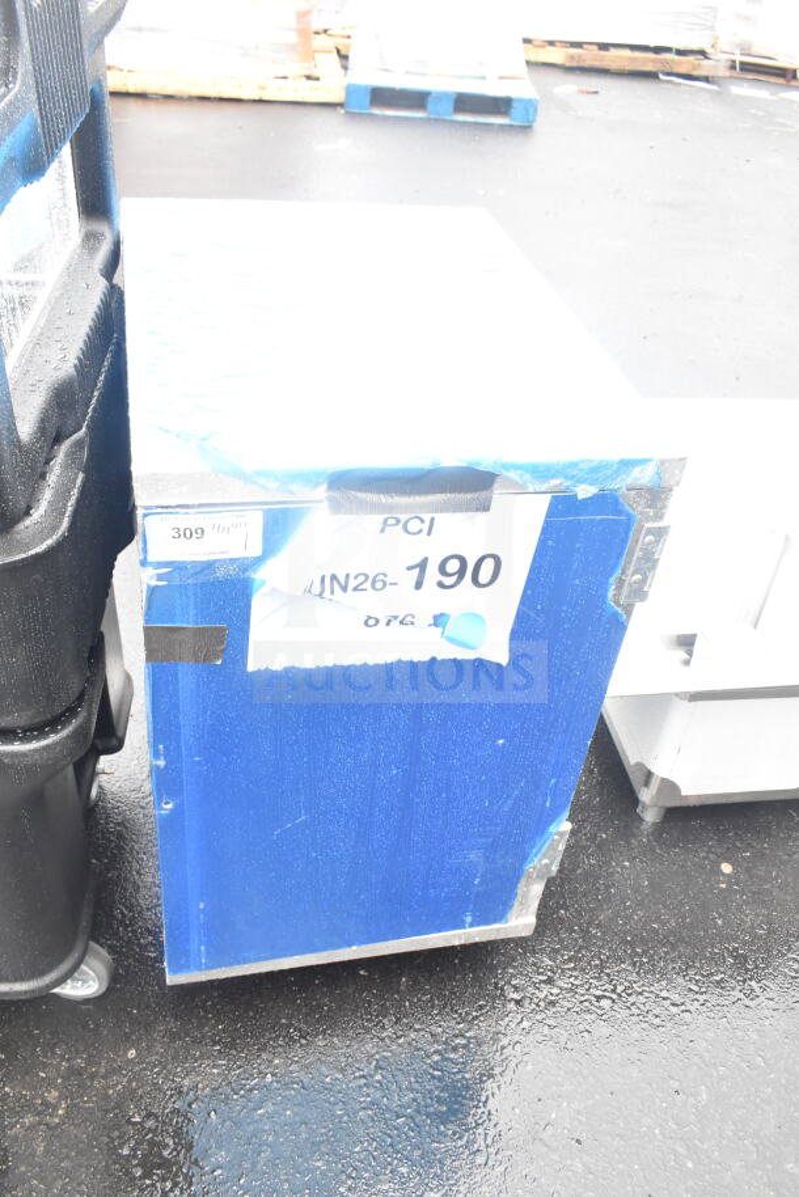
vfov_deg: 61.9
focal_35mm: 30
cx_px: 400
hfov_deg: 43.6
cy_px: 598
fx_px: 998
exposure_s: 1/200
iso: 1600
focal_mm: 20
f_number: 7.1
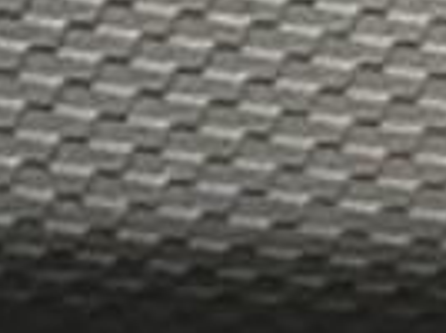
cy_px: 473
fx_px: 2752
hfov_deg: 8.2
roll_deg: -2.9
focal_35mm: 214
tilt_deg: +0.2
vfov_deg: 6.8
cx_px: -762
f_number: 1.8
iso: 25
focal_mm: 3.99
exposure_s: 1/30
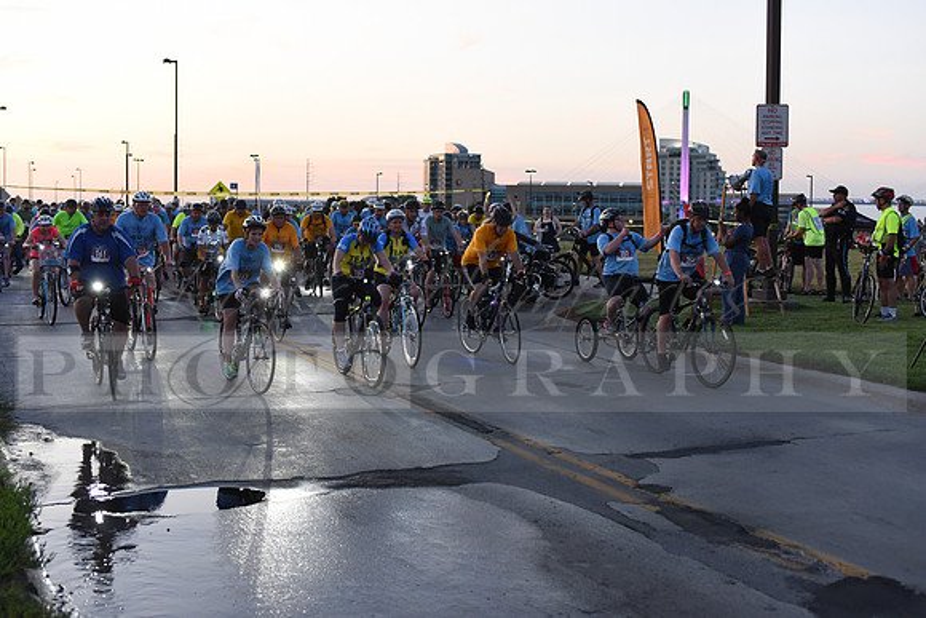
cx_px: 463
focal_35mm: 50
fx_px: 1286
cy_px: 309
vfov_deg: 27.0
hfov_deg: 39.6
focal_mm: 50
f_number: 3.2
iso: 2500
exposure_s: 1/400
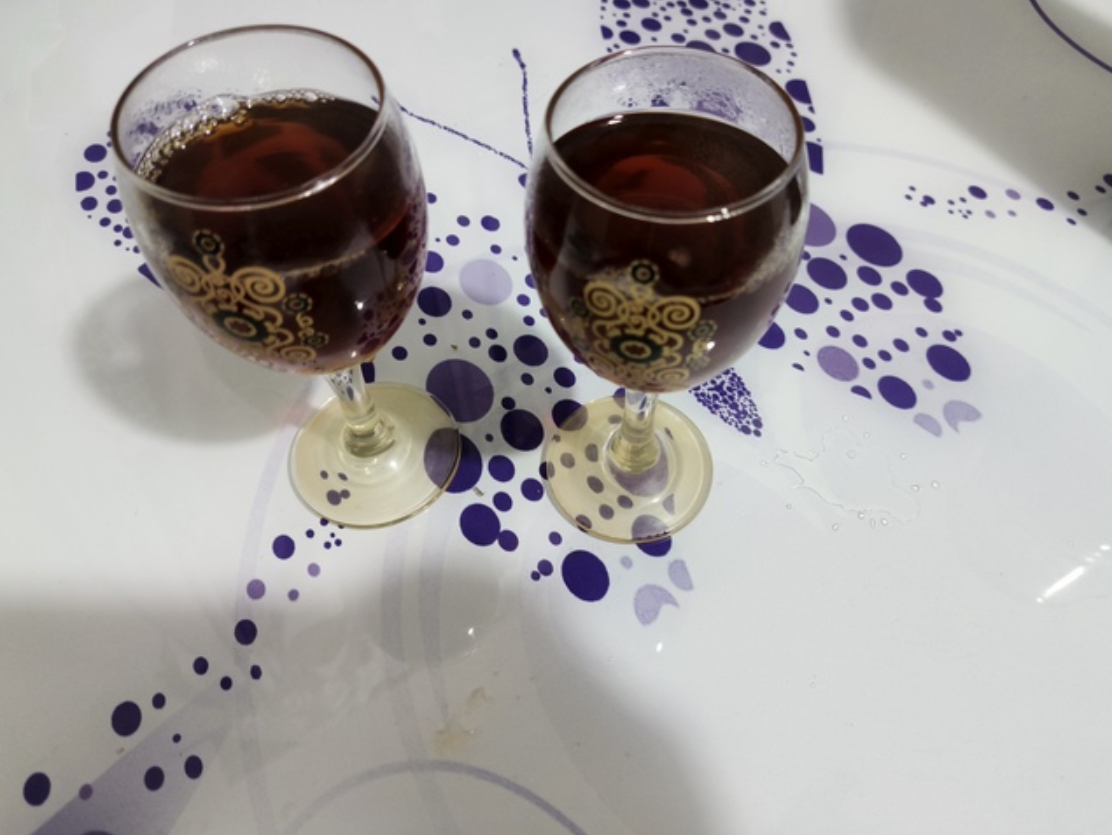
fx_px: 804
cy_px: 383
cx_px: 581
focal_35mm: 25
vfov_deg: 54.9
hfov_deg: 69.3
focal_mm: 5.25
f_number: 1.75
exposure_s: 1/60
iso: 1710
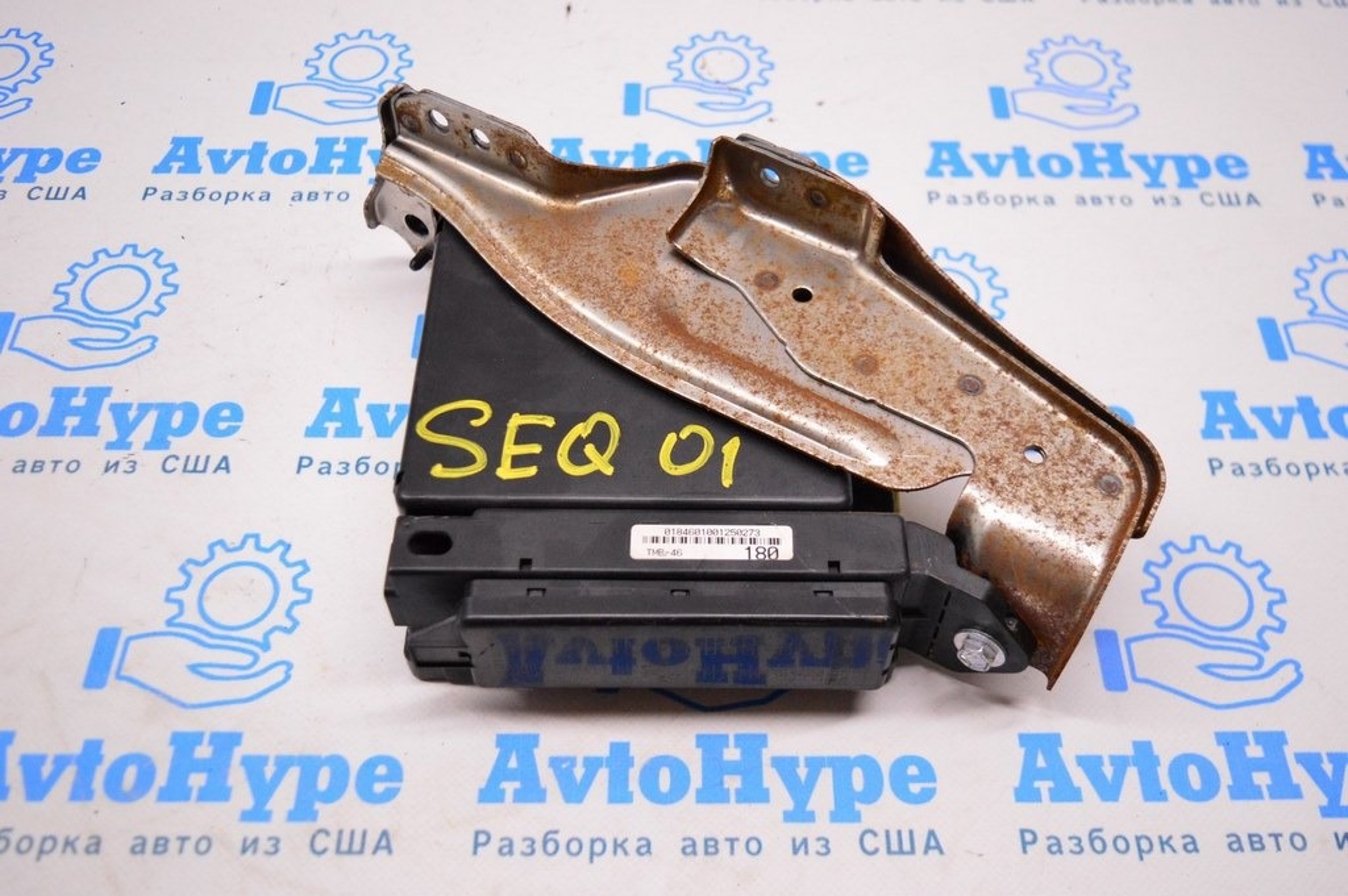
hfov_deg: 53.2
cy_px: 448
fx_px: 1347
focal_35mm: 36
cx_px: 674
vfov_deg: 36.8
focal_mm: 24
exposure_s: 1/400
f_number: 4
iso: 3200
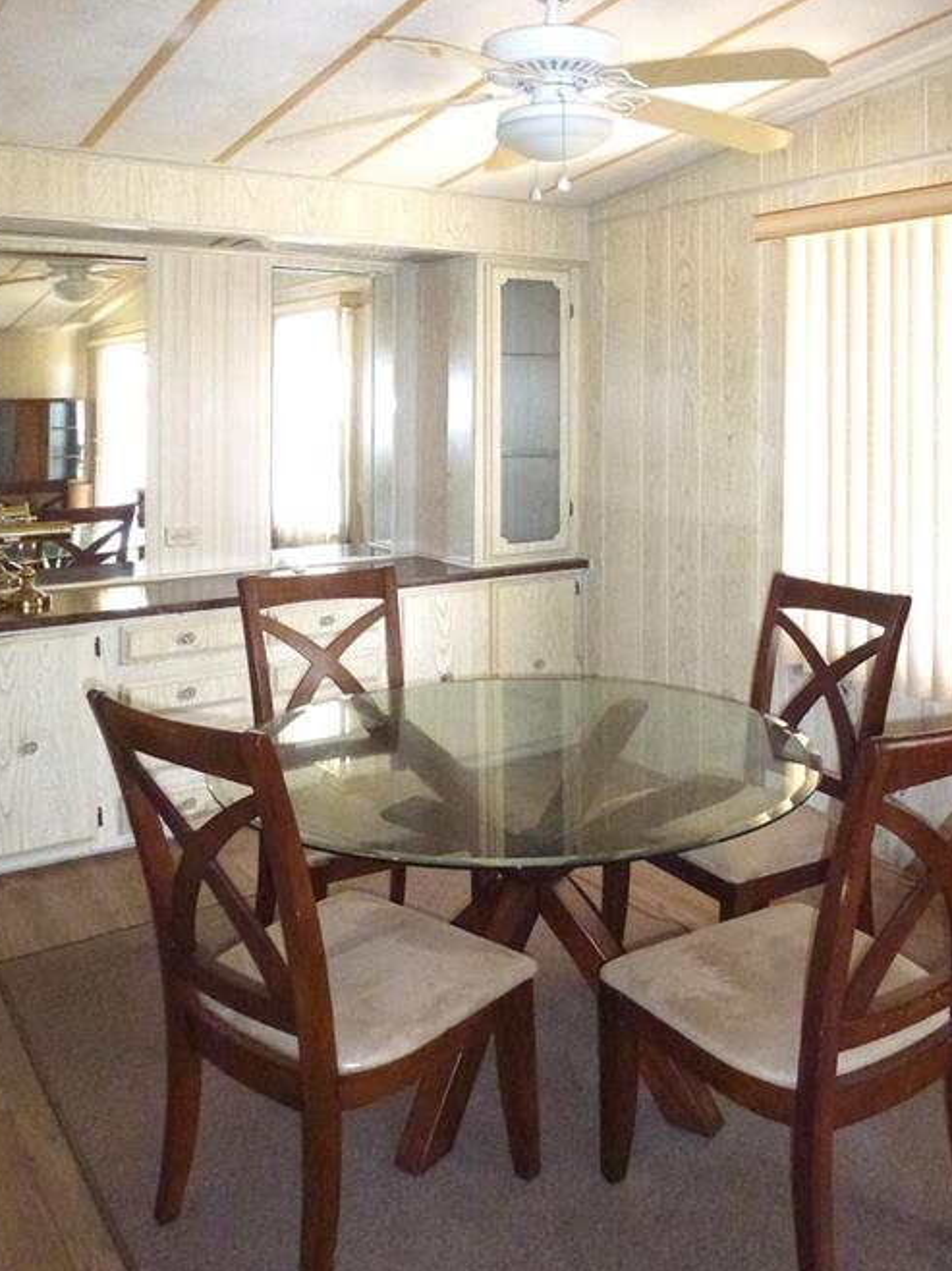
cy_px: 599
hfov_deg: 49.6
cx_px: 526
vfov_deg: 63.4
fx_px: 1027
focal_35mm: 28
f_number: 3.3
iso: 800
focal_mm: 4.3
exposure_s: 1/125
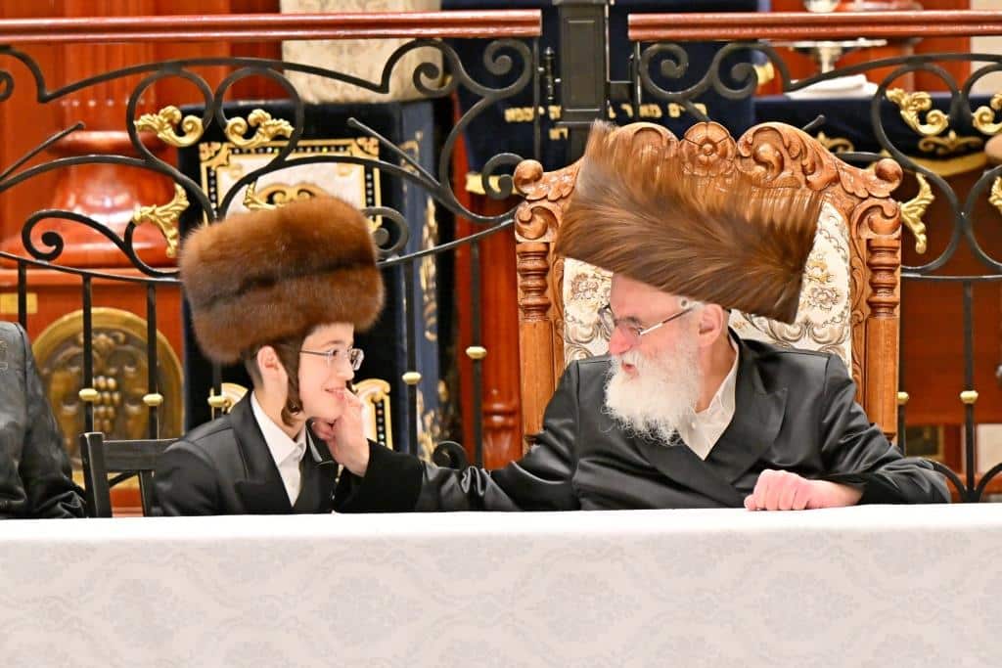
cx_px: 501
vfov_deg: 3.0
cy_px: 334
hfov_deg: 4.4
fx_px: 12943
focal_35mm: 465
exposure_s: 1/400
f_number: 6
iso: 1600
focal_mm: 310
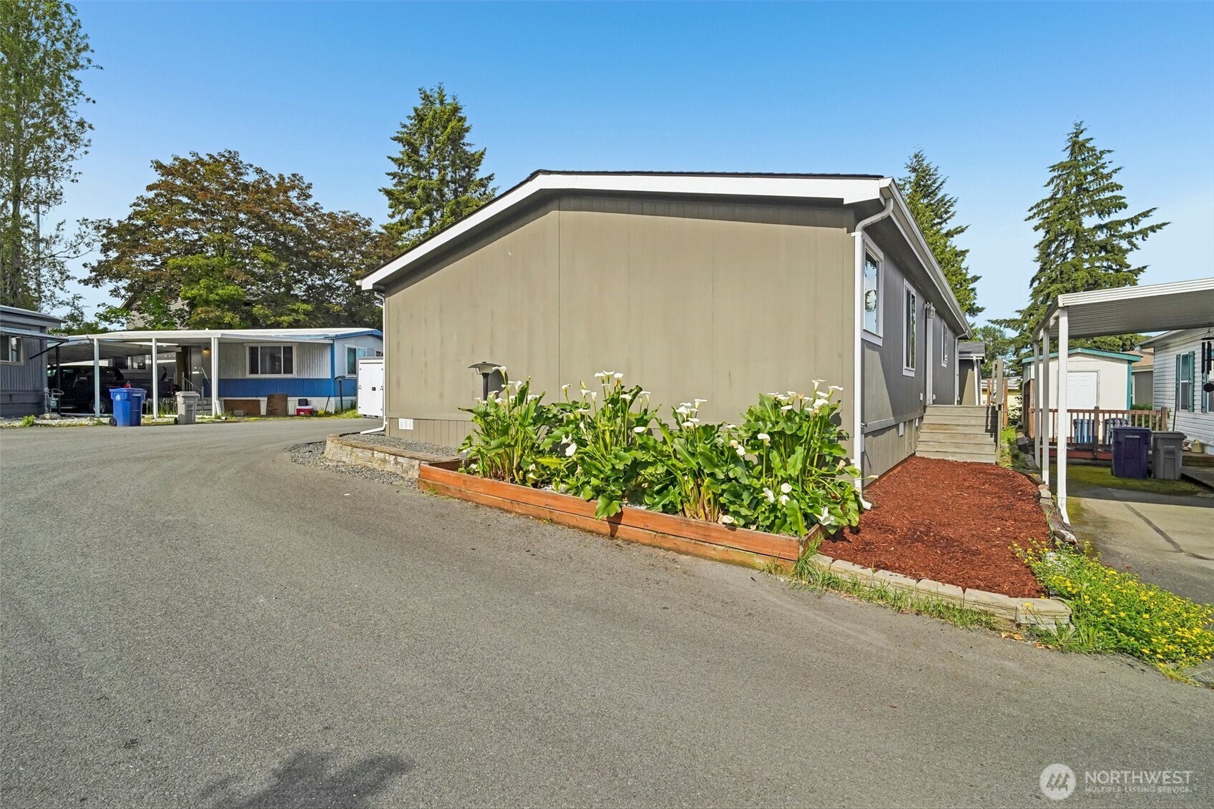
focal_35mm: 16
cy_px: 404
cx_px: 607
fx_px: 539
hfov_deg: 96.7
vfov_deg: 73.7
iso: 1600
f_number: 8
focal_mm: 16
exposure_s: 1/1600
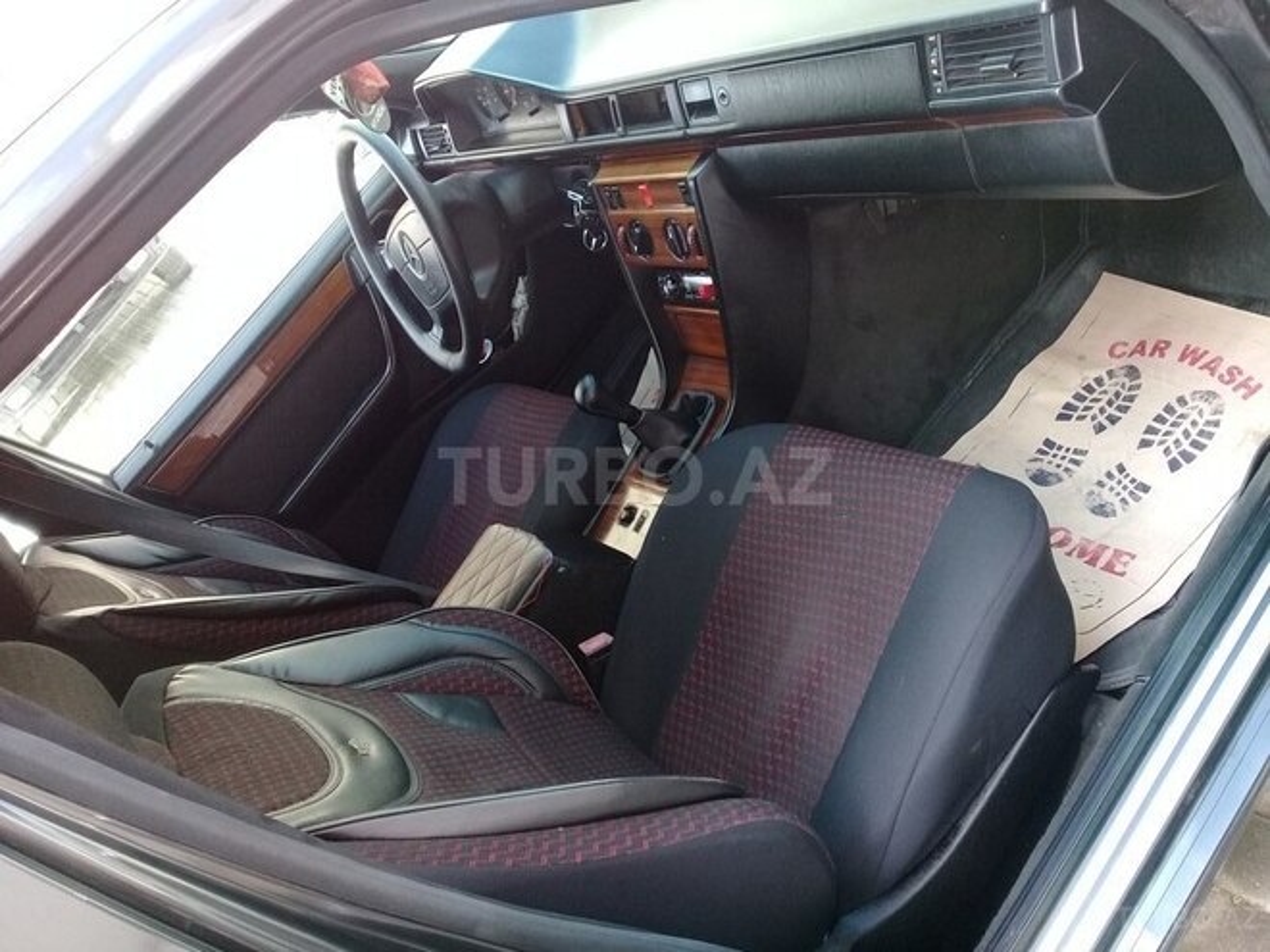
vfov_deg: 45.4
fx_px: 1137
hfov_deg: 58.4
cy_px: 476
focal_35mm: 31
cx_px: 635
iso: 80
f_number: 2.2
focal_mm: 3.3
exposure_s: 1/50
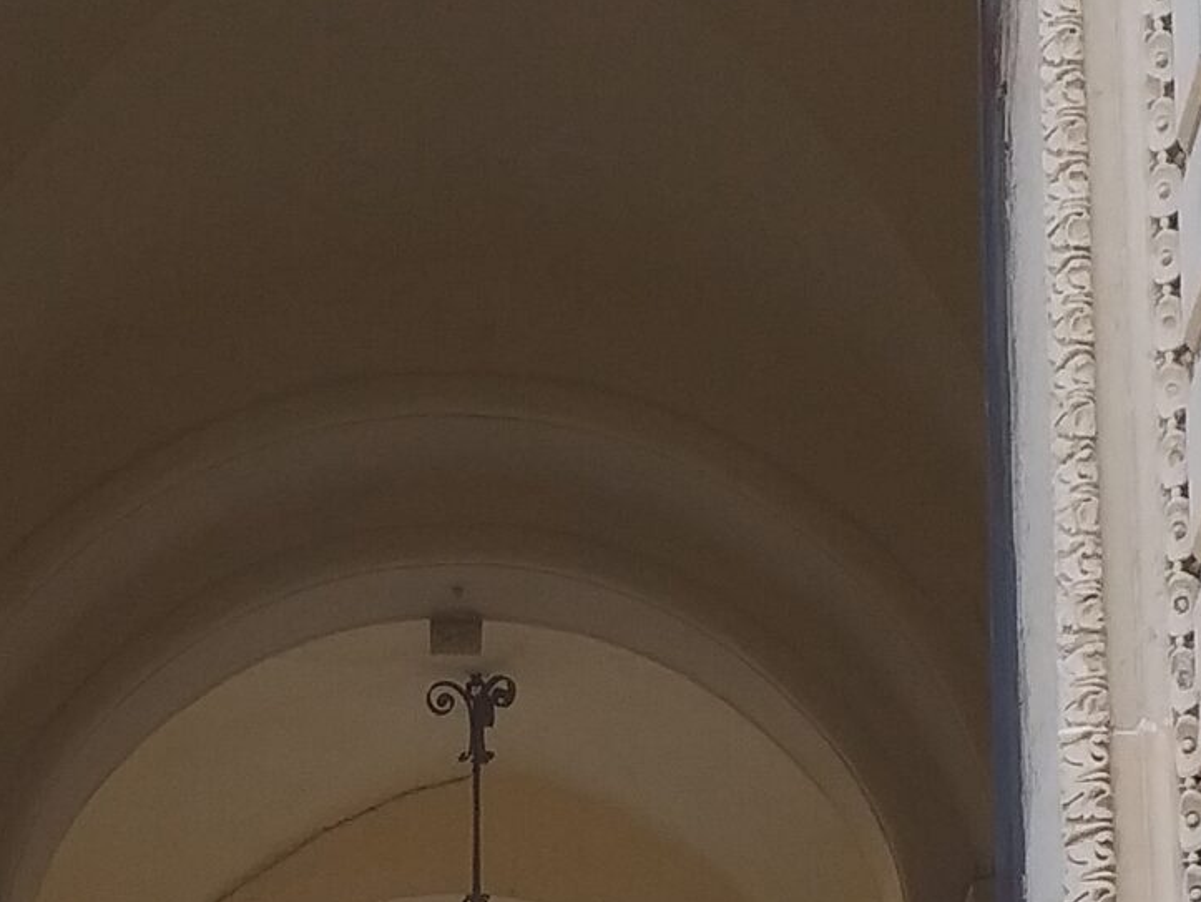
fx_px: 3194
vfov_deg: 15.8
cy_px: 869
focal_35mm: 92
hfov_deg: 21.3
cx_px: 445
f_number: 1.9
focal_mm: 3.6
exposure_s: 1/195
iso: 40
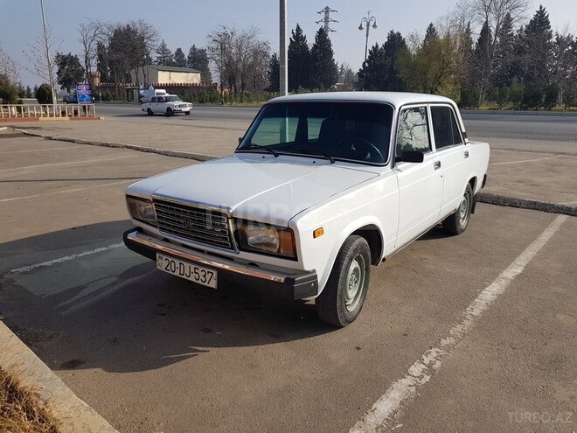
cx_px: 288
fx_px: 433
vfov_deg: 53.1
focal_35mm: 26
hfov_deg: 67.3
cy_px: 216
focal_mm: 4.2
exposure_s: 1/2408
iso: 40
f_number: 1.7
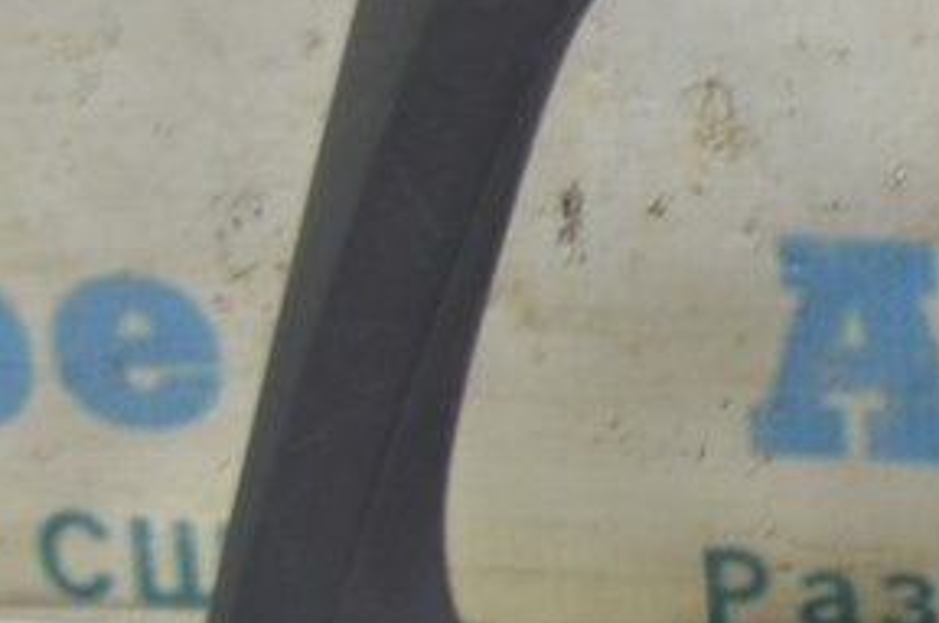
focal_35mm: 203
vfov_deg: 6.7
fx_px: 5286
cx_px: 1663
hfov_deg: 9.7
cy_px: 210
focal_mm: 38
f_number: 5.6
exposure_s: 1/20
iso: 400
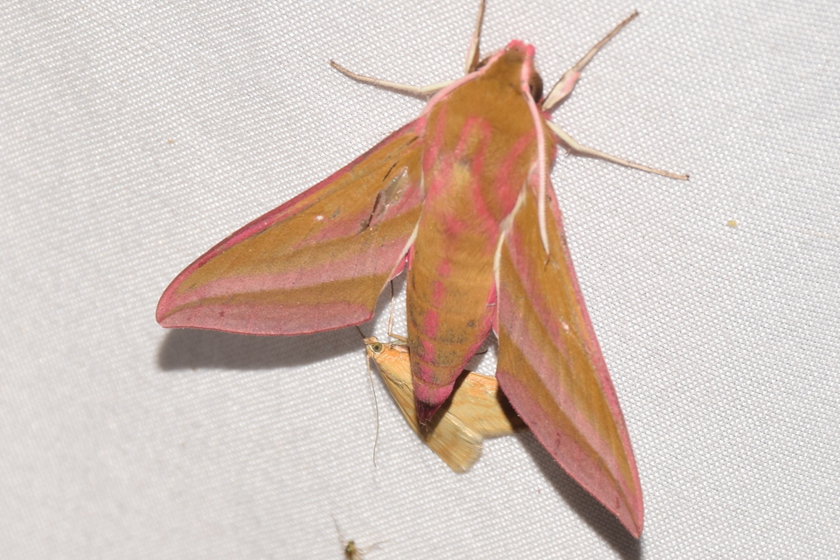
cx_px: 420
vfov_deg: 6.5
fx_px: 4898
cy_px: 280
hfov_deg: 9.8
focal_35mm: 210
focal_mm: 140
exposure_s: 1/160
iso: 100
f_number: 13
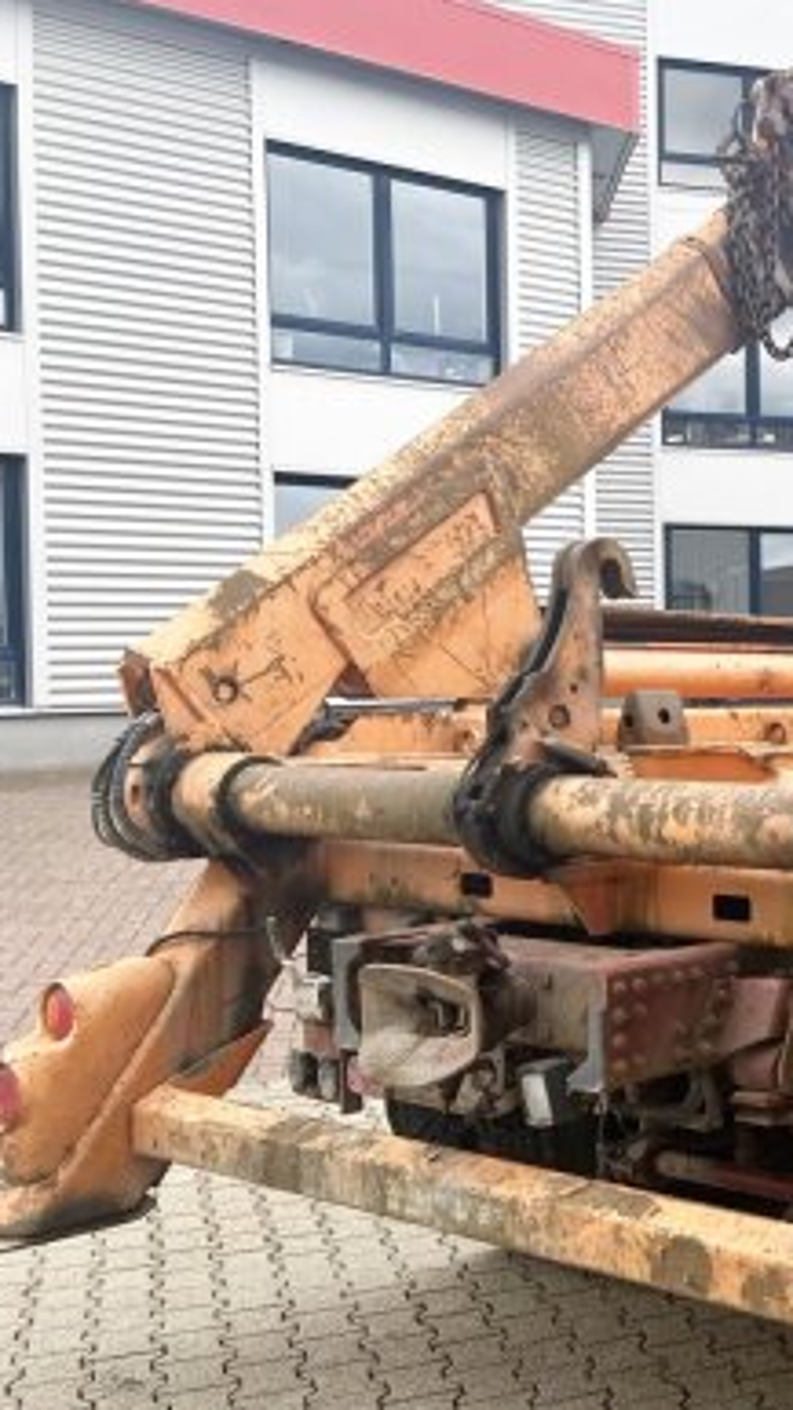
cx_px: 1085
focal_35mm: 47
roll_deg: -0.1
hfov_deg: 22.3
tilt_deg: -1.9
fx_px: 1758
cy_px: 698
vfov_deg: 43.7
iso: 50
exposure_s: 1/786
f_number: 1.5
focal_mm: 5.7
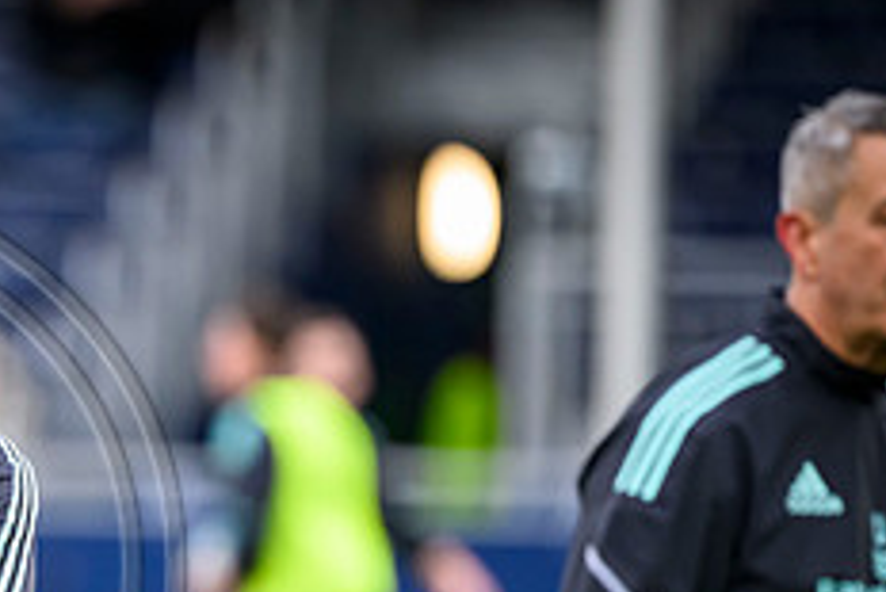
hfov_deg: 2.1
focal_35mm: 1000
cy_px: 563
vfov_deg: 1.4
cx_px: -210
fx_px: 24626
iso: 3200
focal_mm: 400
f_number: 3.5
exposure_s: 1/1250
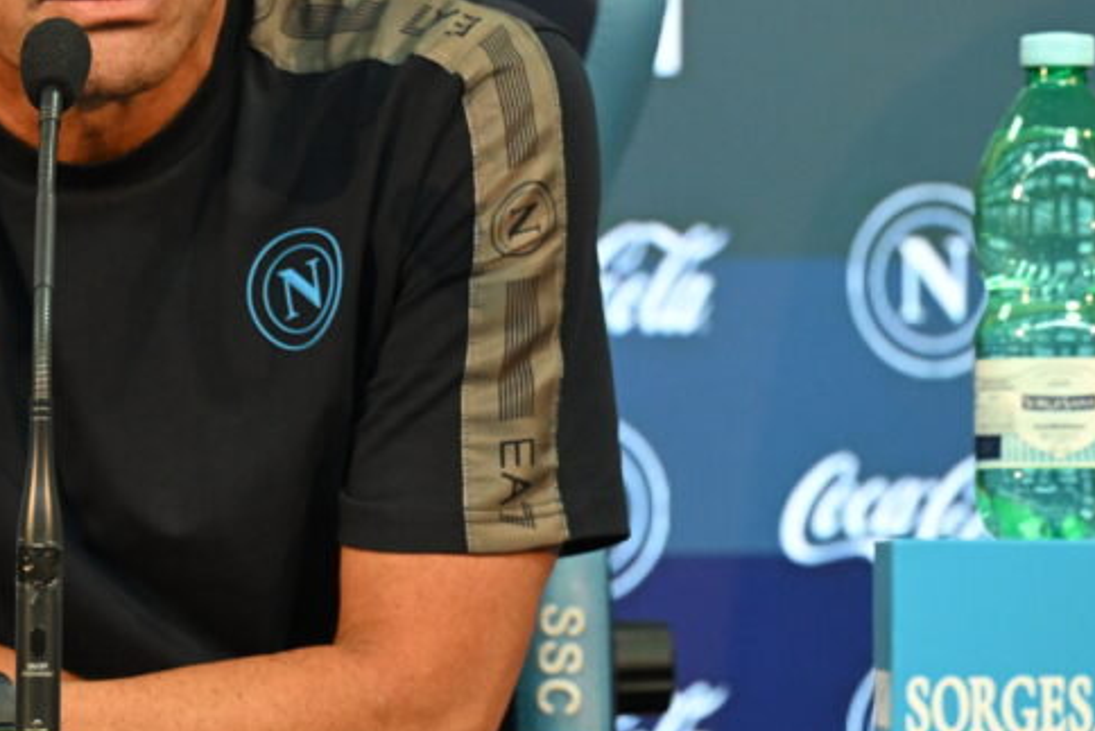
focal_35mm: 370
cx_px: 16
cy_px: 101
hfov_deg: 5.6
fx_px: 11257
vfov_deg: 3.7
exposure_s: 1/200
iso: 3200
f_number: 4.5
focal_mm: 175
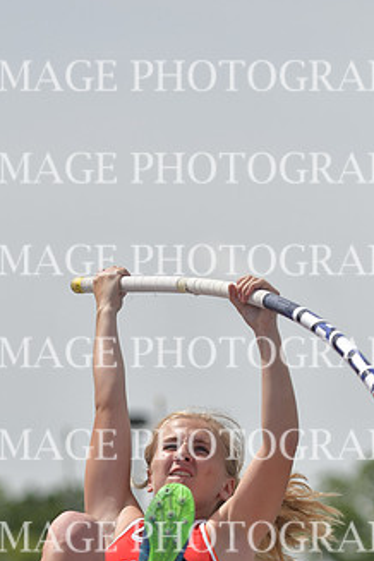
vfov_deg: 6.4
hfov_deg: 4.3
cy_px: 491
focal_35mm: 319
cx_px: 119
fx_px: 4971
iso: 250
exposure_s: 1/8000
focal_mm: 120
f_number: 3.5
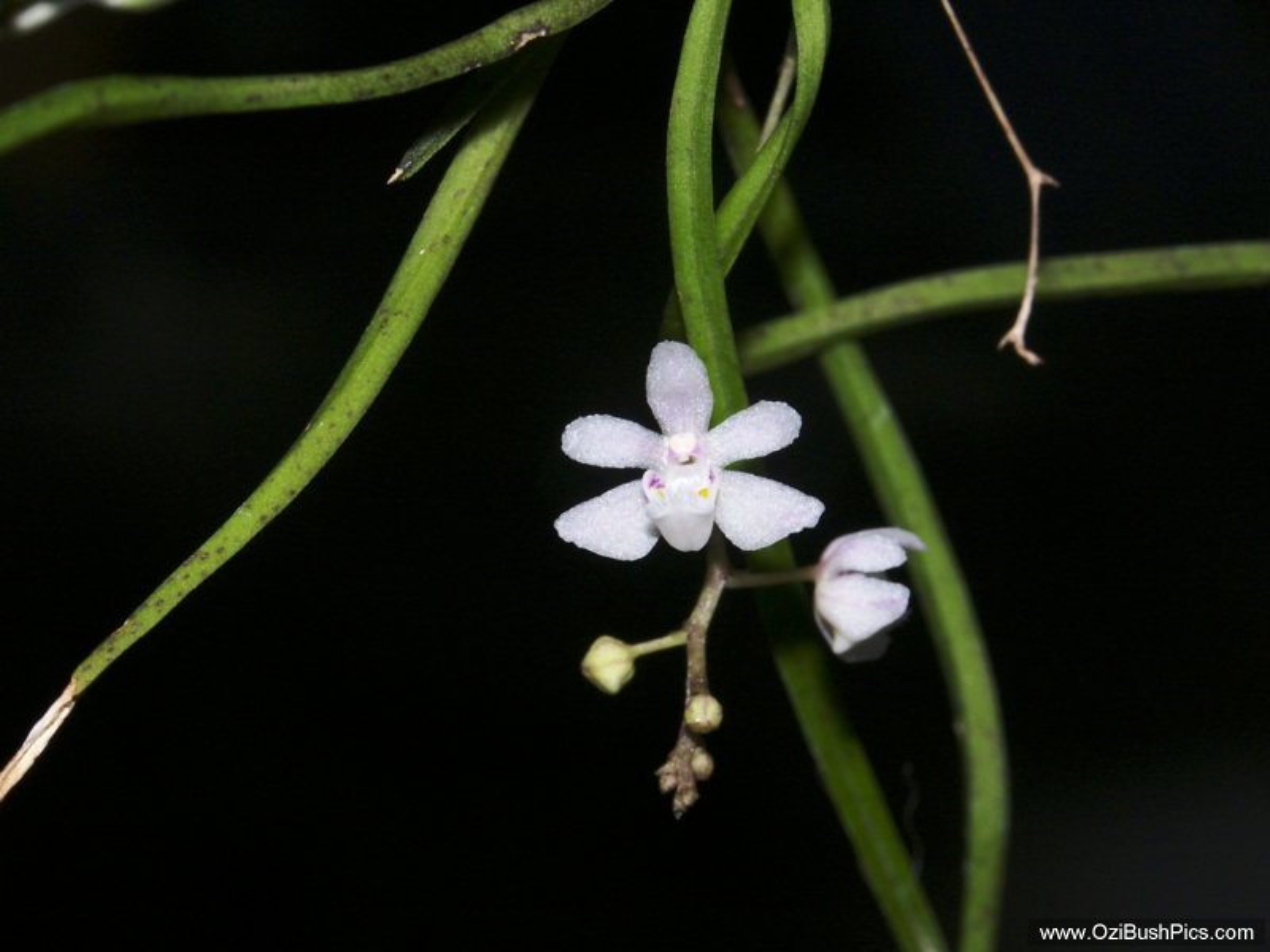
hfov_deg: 9.9
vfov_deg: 7.5
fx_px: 7301
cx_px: 635
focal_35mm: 199
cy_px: 476
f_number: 8
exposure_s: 1/180
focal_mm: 50.48
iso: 100
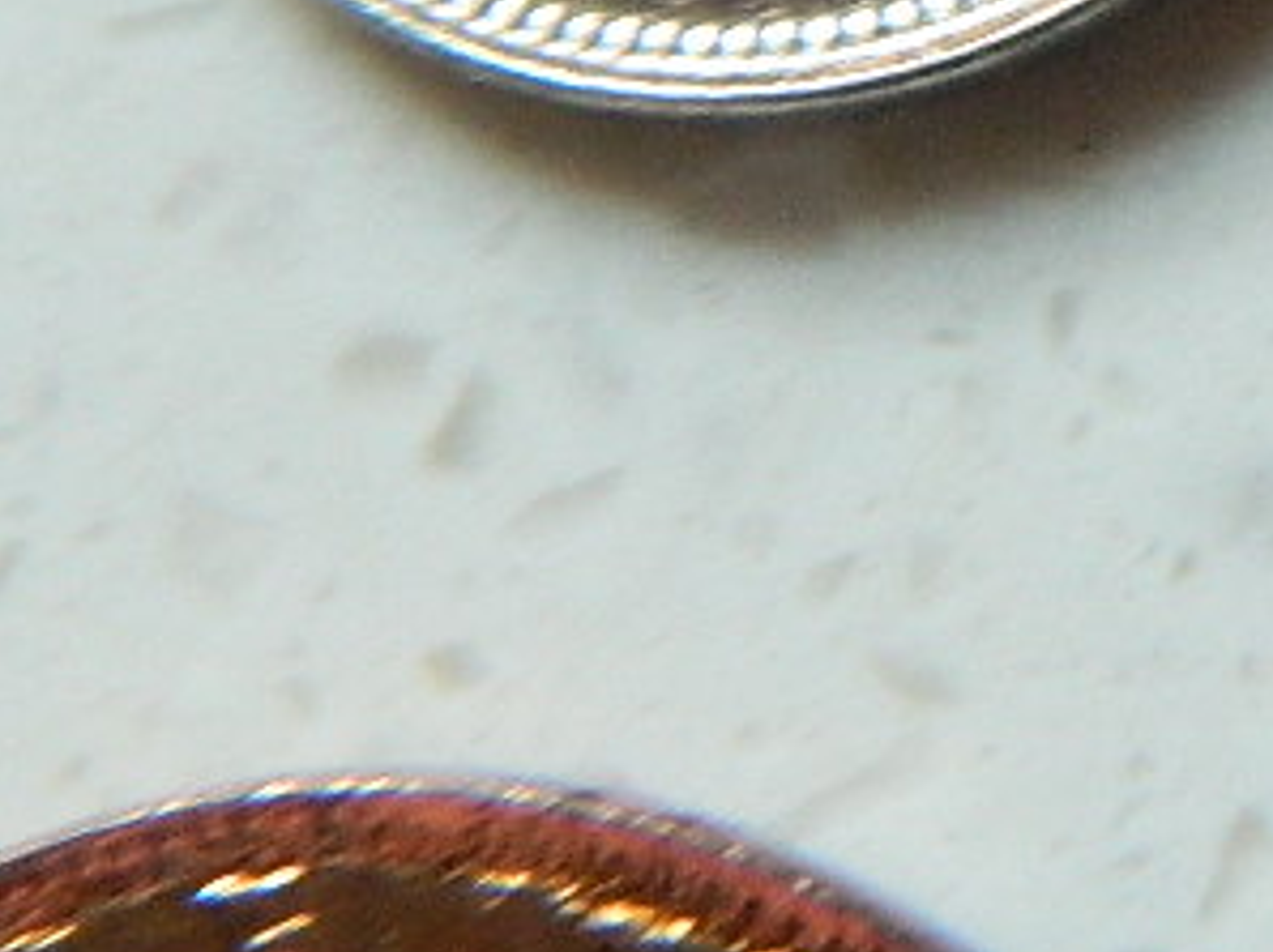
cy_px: -286
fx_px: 5181
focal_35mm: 141
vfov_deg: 10.3
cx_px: 2042
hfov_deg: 13.1
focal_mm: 7.3
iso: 400
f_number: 3.5
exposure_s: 1/15
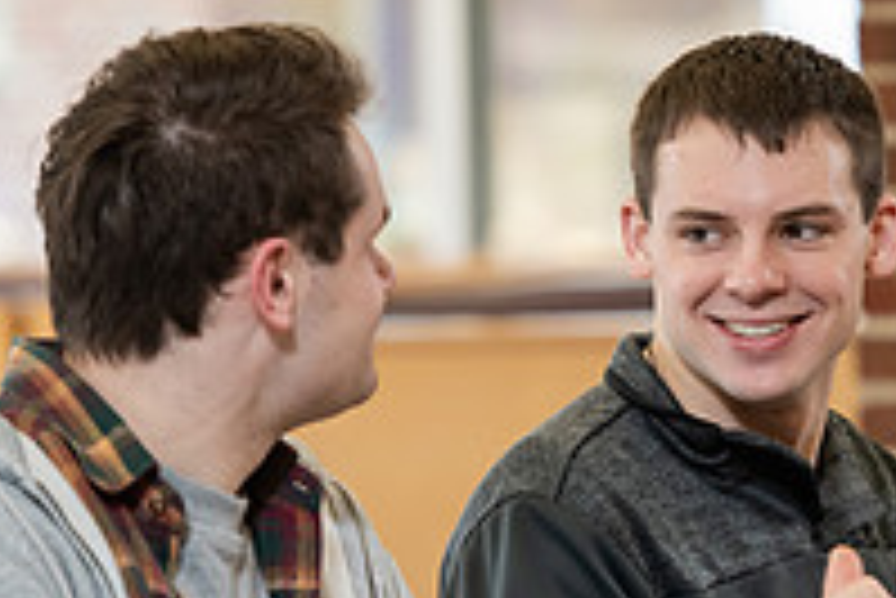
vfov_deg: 2.8
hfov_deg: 4.2
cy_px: 429
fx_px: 12353
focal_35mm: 496
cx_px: 801
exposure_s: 1/200
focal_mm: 170
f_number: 3.5
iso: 800
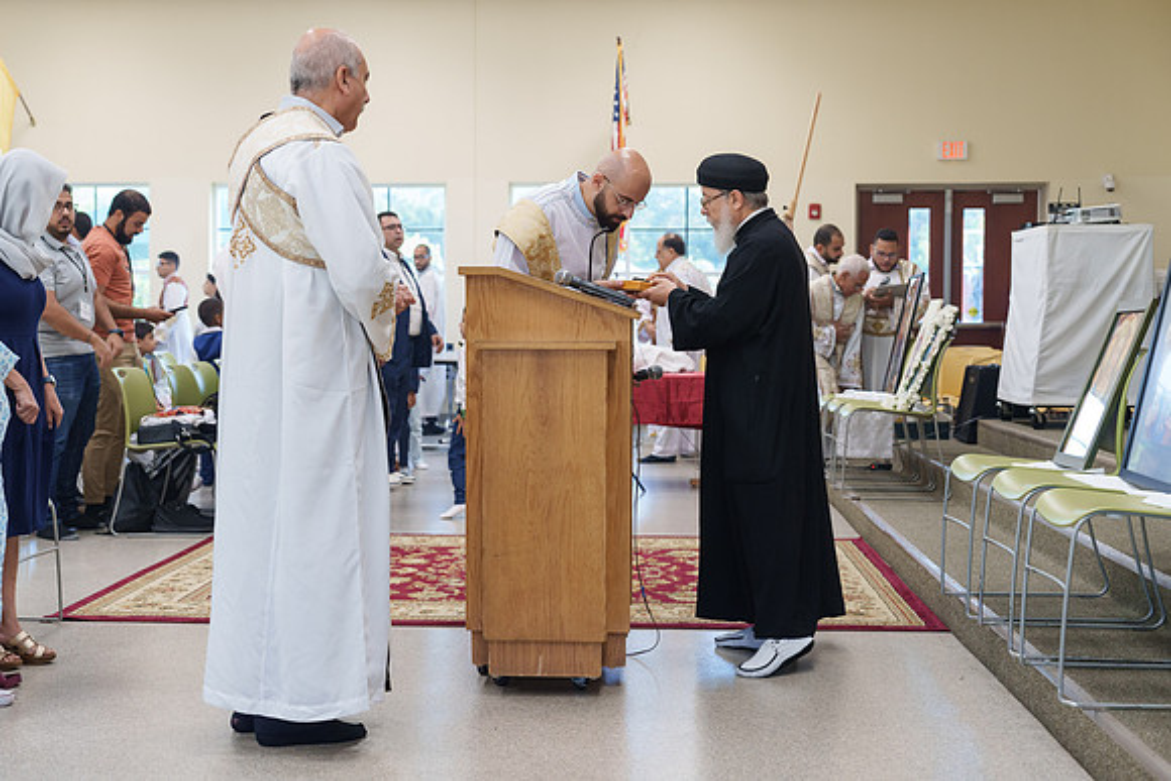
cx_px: 548
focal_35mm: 51
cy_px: 380
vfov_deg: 26.3
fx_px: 1671
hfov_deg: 38.6
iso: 1600
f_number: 3.5
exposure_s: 1/125
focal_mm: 48
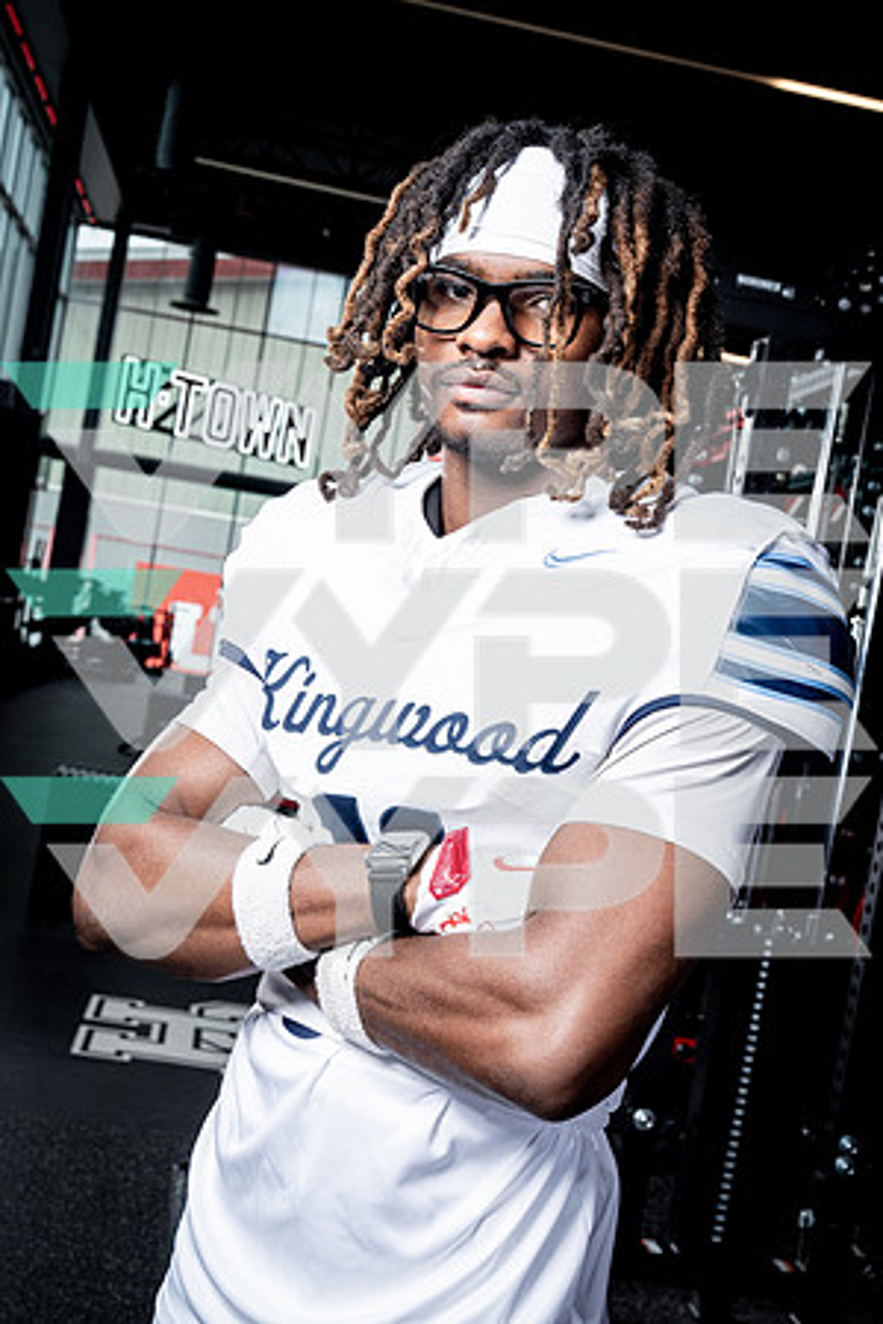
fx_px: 1692
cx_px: 442
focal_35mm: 46
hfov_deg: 29.2
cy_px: 662
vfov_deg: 42.7
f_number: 9
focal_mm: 46
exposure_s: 1/250
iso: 640
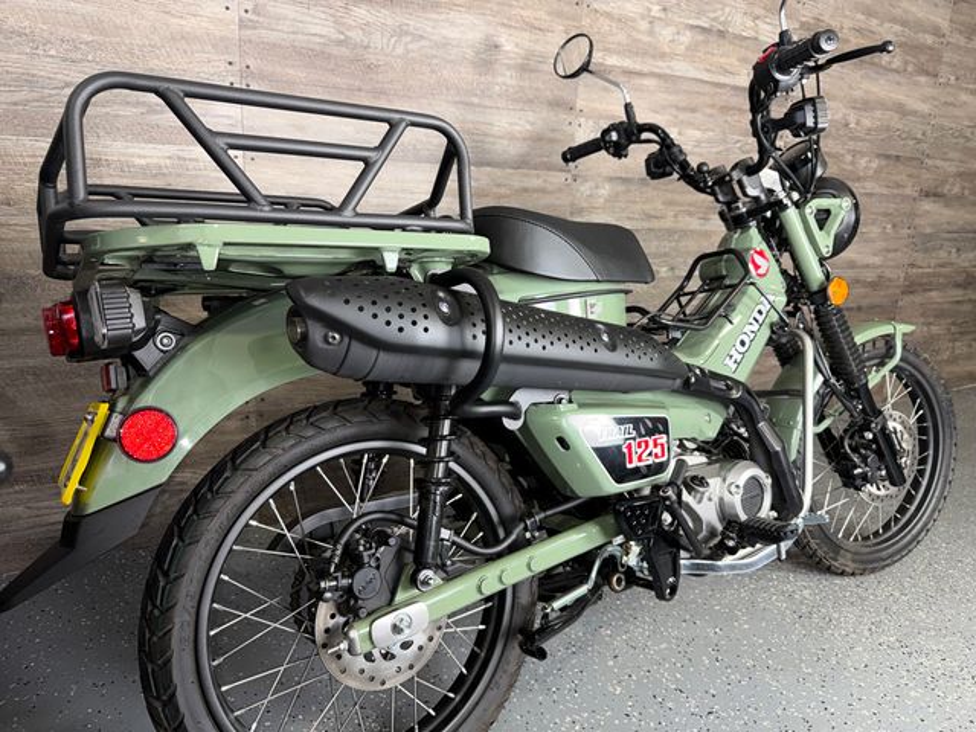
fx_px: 677
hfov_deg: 71.6
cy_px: 366
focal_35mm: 24
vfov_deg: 56.8
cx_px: 488
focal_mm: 6.76
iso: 80
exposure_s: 1/23
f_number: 1.78
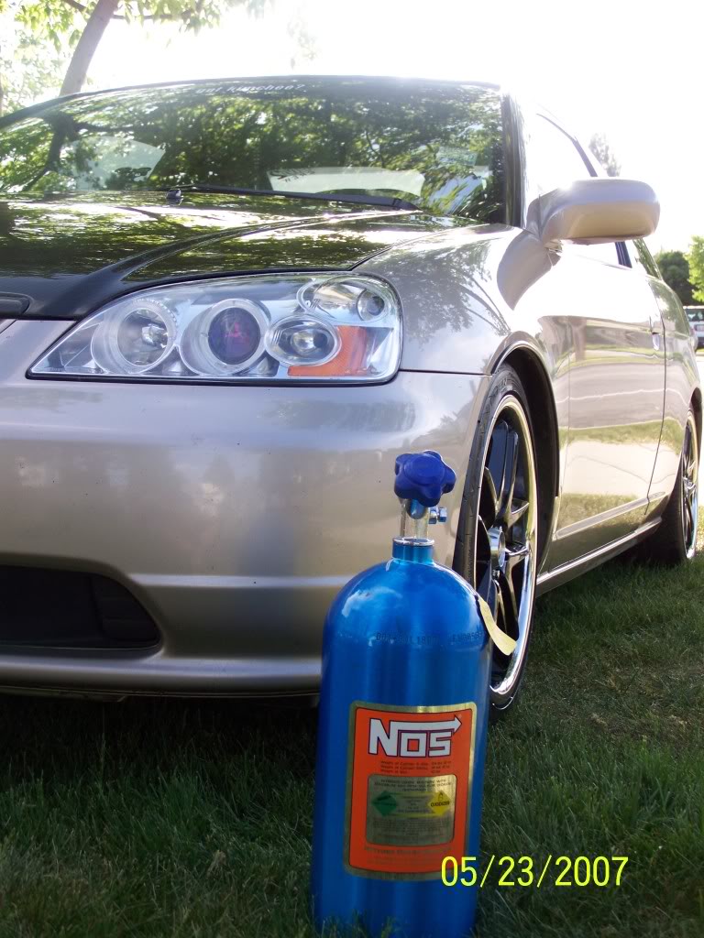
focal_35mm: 62
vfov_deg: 31.2
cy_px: 469
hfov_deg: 23.7
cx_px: 352
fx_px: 1681
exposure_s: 1/200
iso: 64
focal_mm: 10.3
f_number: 3.2
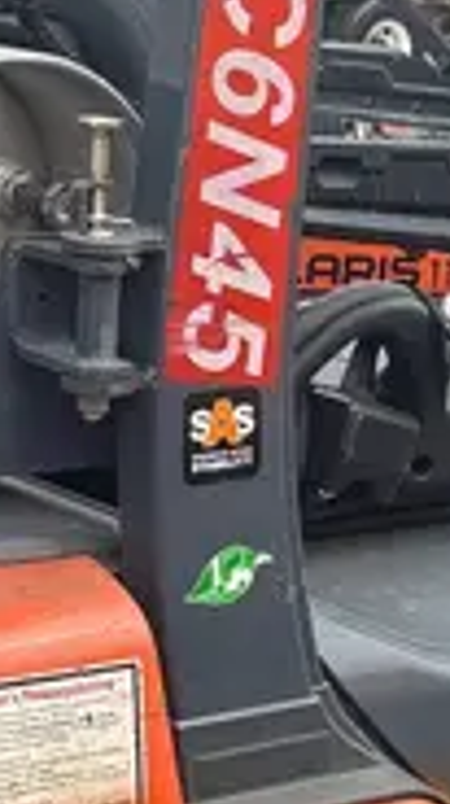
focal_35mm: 113
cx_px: 459
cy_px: 422
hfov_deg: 10.6
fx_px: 2406
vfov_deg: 19.0
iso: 50
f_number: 1.6
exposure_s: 1/1799
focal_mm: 5.96
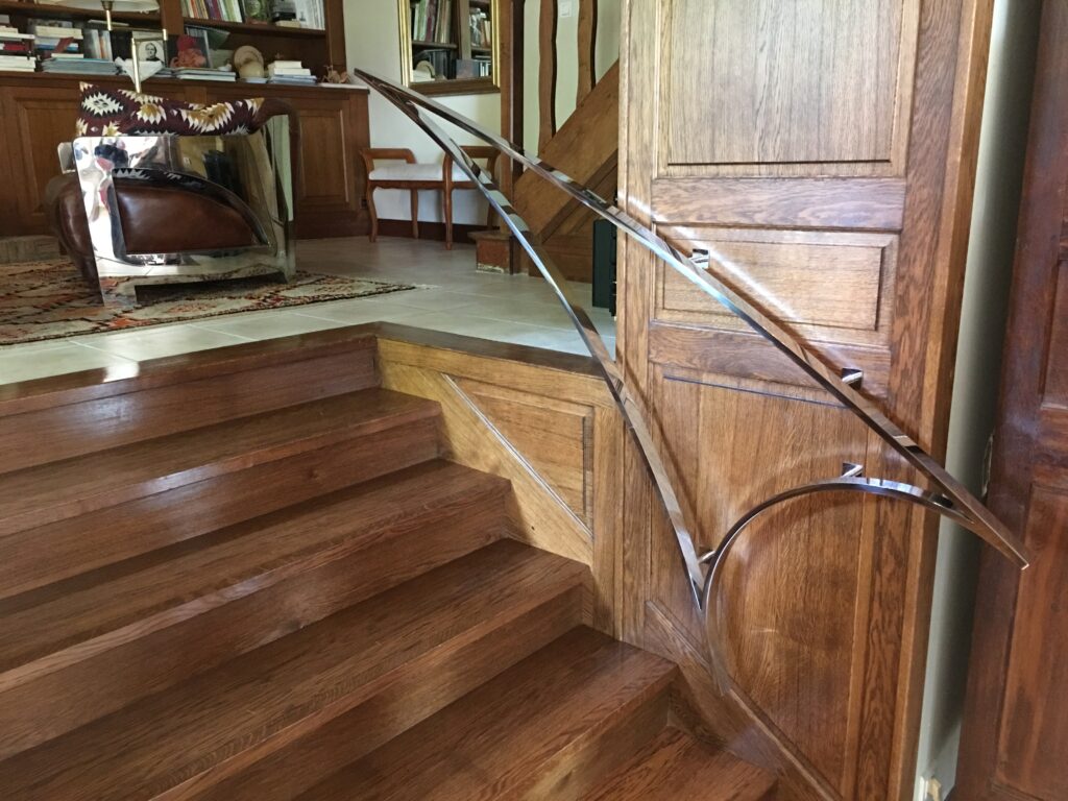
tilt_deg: -13.8
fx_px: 895
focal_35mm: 29
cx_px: 534
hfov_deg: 61.7
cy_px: 400
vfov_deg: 48.2
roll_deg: +0.0
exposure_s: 1/8
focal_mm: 4.15
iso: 160
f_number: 2.2
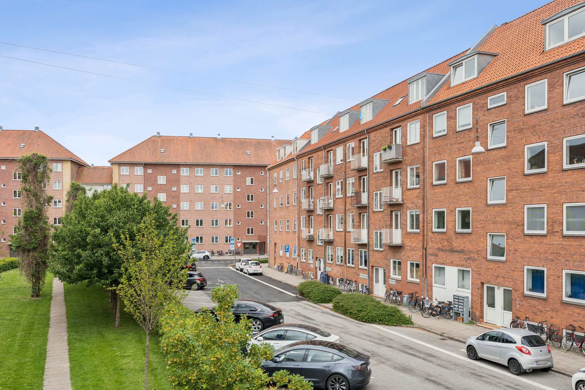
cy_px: 195
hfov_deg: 61.9
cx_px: 292
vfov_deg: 43.6
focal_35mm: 30
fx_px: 487
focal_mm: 30
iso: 800
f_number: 11
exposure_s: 1/200
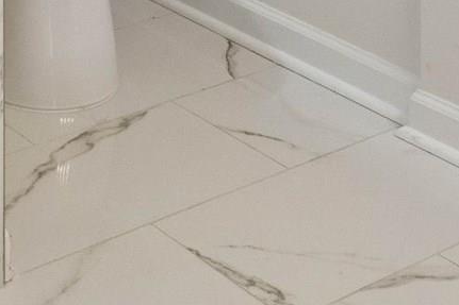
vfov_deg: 9.7
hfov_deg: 17.5
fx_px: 1453
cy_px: -562
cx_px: -19
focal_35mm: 114
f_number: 13
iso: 640
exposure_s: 1/15
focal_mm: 16
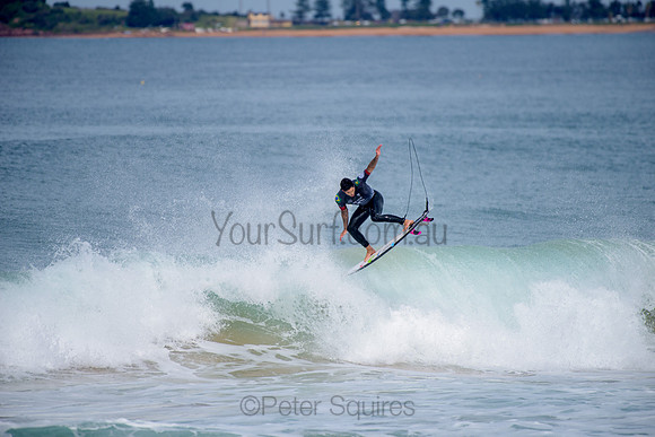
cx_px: 328
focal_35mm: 500
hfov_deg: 4.1
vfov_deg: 2.8
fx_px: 9099
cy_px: 218
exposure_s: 1/2000
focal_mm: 500
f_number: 5.6
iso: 250
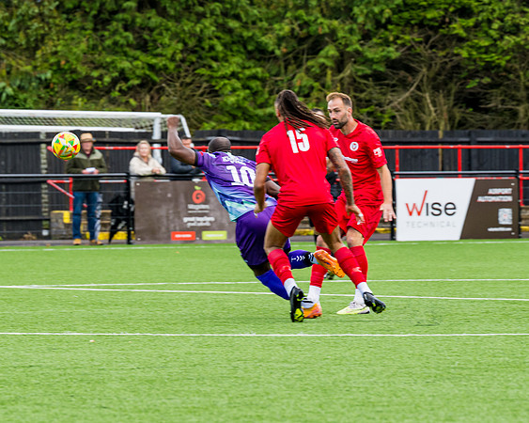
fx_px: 5021
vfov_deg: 4.8
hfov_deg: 6.0
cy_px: 248
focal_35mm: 321
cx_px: 250
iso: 200
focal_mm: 145
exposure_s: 1/400
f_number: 5
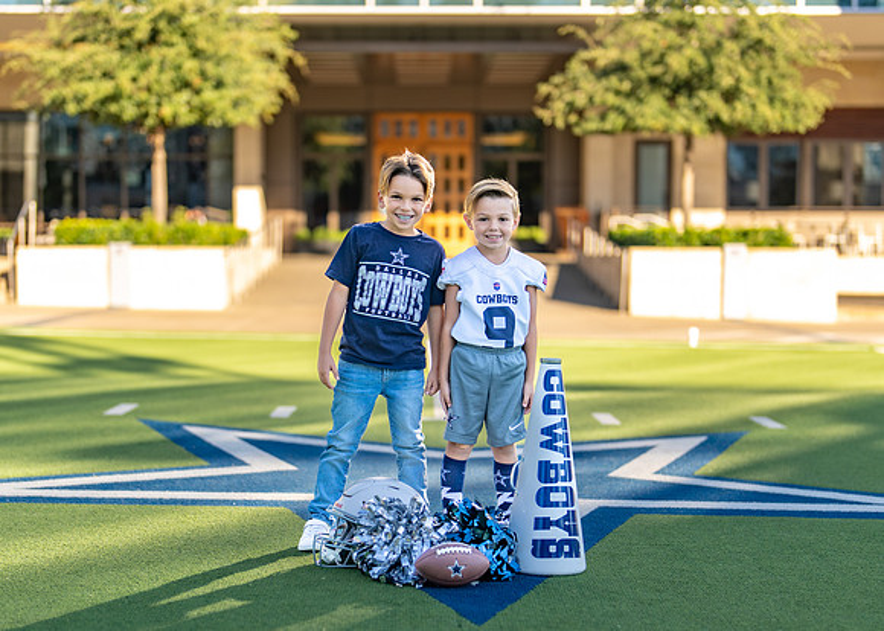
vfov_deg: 19.9
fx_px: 1792
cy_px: 392
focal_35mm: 71
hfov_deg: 27.7
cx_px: 417
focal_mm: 50
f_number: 1.2
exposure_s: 1/2500
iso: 100
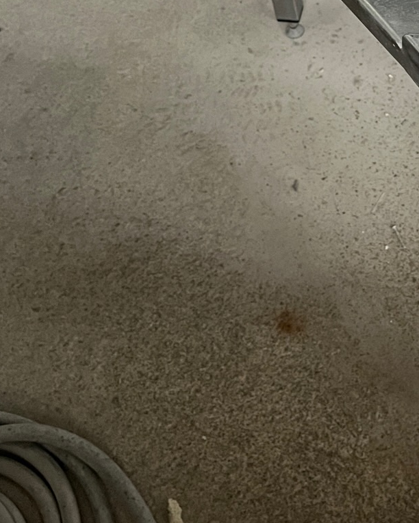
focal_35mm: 68
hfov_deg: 21.1
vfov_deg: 26.5
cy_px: 9
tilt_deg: -48.7
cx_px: 489
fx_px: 1054
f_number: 1.6
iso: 320
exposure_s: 1/60
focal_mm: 5.1
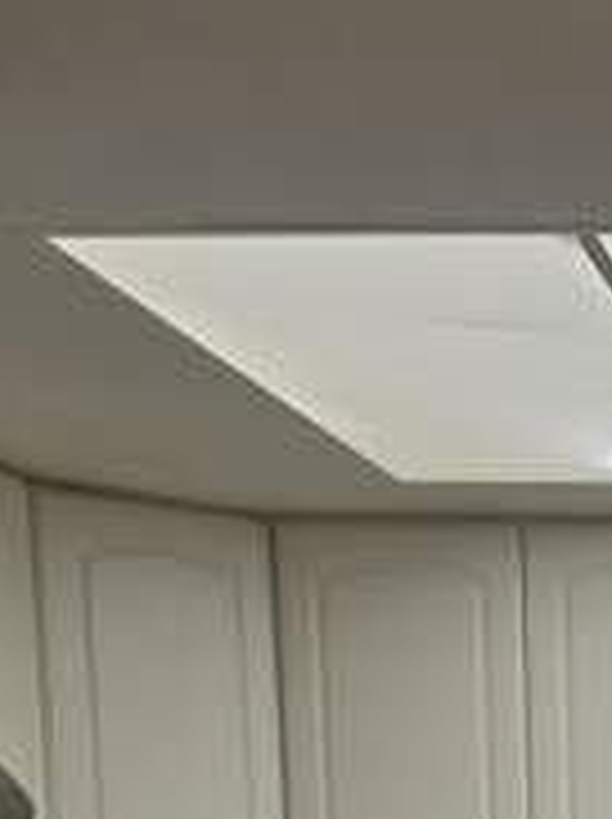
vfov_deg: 20.8
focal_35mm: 81
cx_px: 1004
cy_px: 1210
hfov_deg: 16.1
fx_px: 1914
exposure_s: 1/120
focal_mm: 6.3
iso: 40
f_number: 1.7
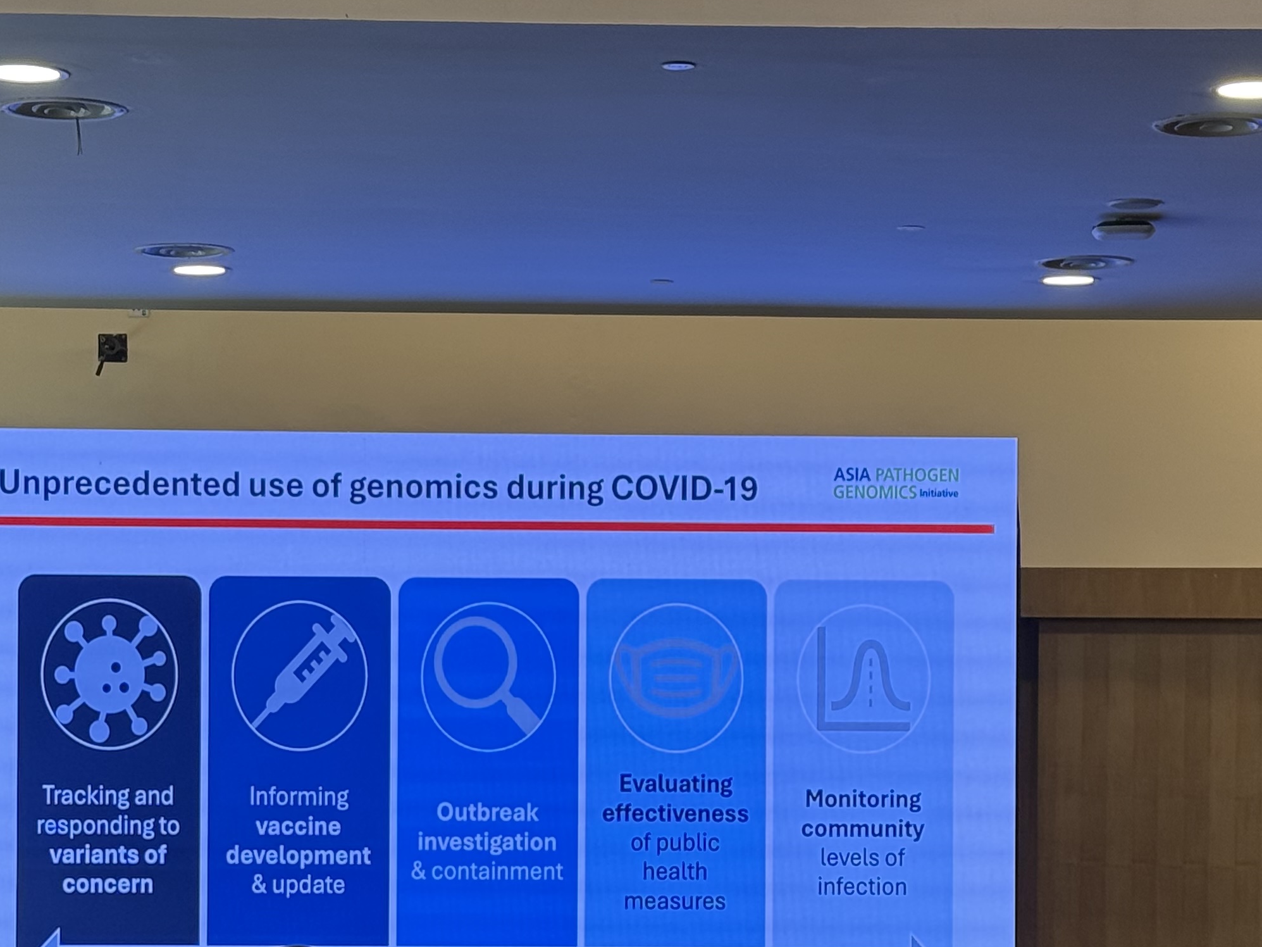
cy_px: 743
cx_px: 684
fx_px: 3536
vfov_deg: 15.2
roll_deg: -0.9
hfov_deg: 20.2
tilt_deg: +0.0
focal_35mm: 97
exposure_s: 1/100
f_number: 1.78
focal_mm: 6.76
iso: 50
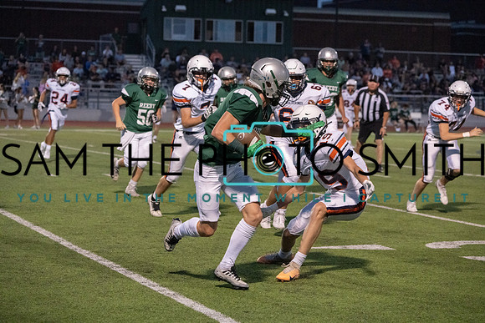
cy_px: 162
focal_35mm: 104
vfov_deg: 13.2
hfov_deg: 19.6
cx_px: 242
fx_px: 1401
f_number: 5.6
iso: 12800
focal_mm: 104
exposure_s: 1/1000
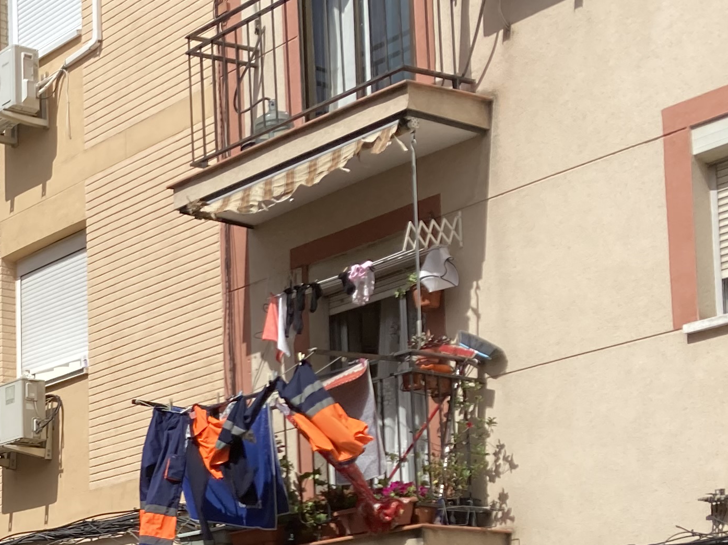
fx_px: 1703
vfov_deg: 17.5
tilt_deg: +6.3
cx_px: -271
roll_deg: -0.2
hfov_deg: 21.4
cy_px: 622
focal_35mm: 81
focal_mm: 3.99
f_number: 1.8
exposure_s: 1/2667
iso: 25
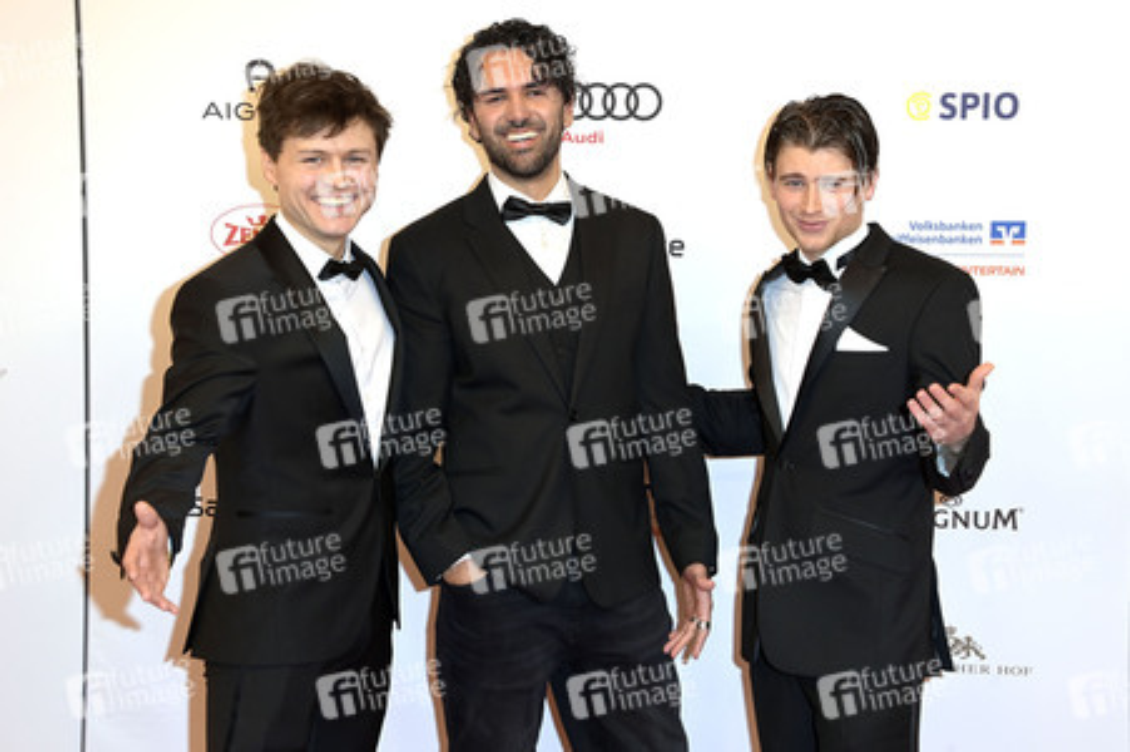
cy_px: 376
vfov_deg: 21.9
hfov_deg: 32.4
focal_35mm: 62
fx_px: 1945
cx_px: 565
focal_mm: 62
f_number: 6.3
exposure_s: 1/250
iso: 400
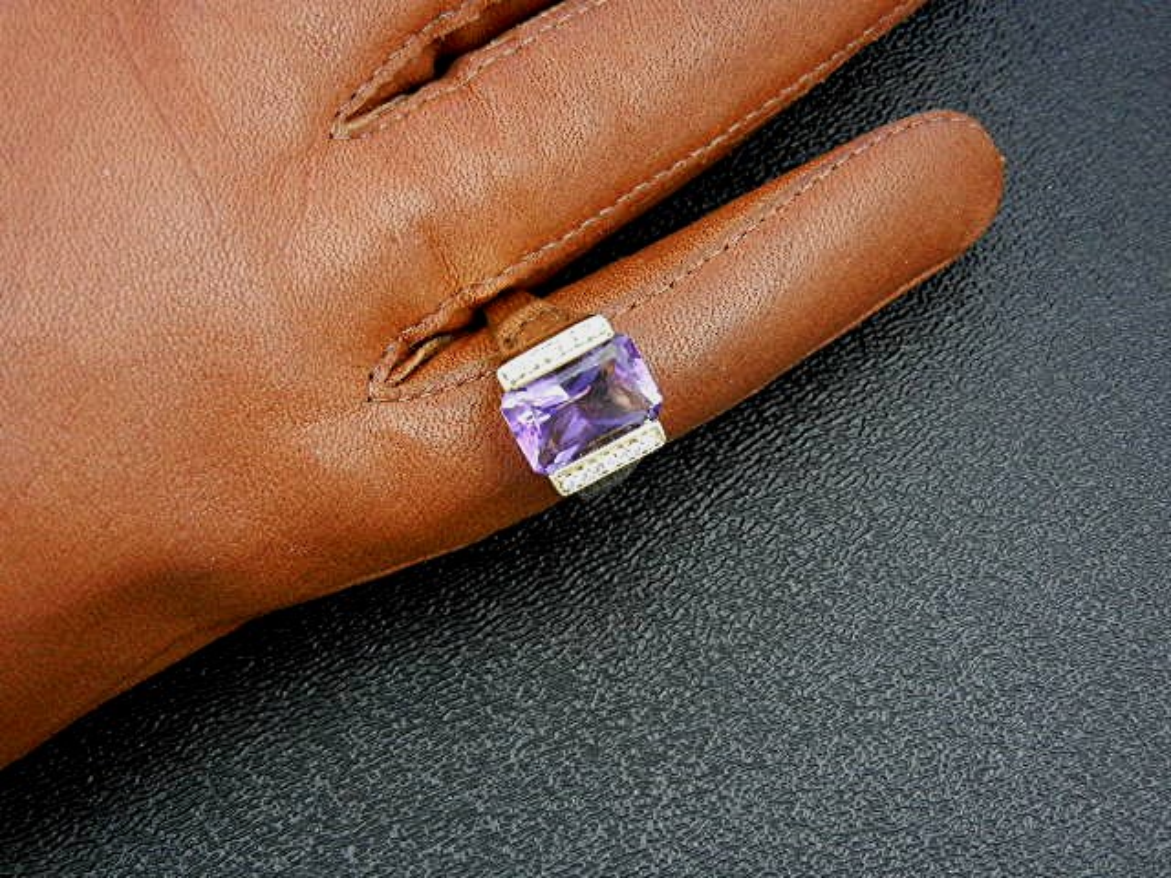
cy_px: 439
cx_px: 586
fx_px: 2300
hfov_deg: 28.6
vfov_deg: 21.6
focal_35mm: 68
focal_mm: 12.2
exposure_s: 1/2.5
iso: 200
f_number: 4.1
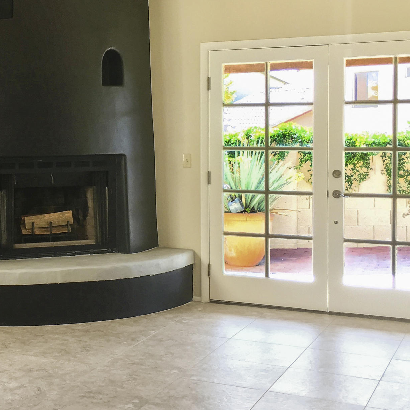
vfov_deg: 27.2
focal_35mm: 63
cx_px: 33
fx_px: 844
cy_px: 168
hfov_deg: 26.3
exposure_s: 1/30
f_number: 2.2
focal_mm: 4.15
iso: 32
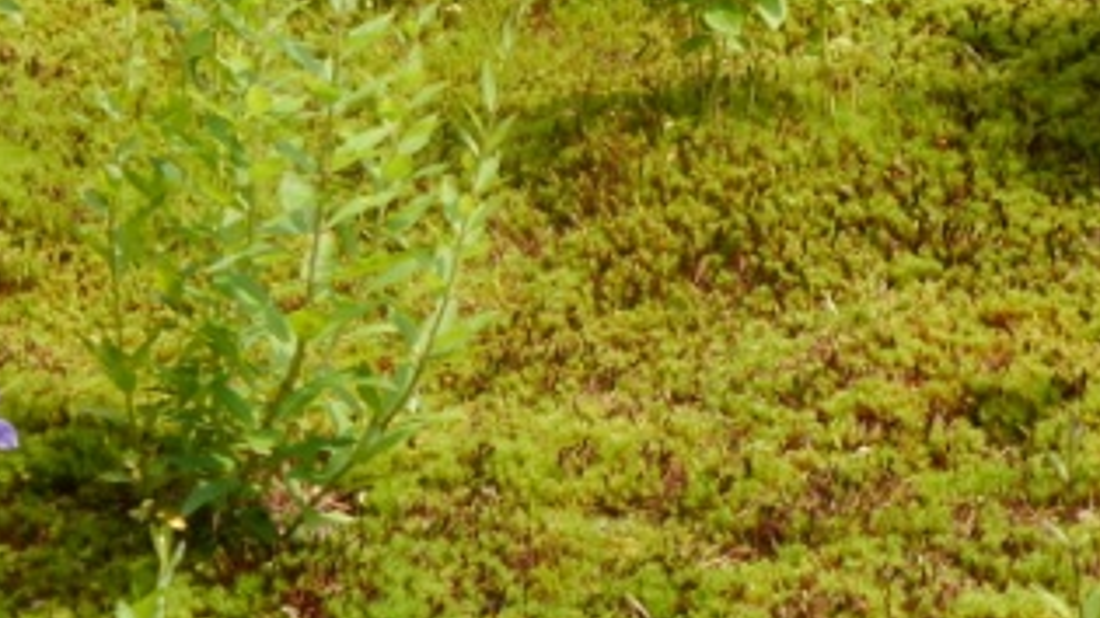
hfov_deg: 12.2
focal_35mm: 177
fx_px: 5161
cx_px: 499
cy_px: 59
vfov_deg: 6.8
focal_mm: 25
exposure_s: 1/200
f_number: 6.3
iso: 160
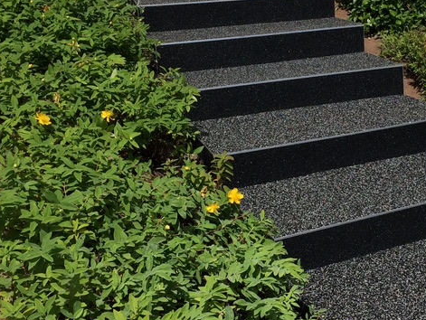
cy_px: 136
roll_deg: +3.1
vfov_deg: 23.3
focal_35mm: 63
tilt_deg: -16.9
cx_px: 323
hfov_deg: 30.2
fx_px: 776
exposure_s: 1/4566
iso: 40
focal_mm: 4.15
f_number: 2.2
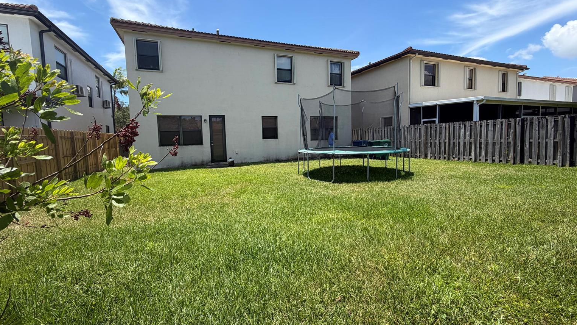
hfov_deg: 99.4
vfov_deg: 67.0
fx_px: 245
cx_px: 289
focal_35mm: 16
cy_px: 153
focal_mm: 2.22
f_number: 2.2
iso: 32
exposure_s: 1/770
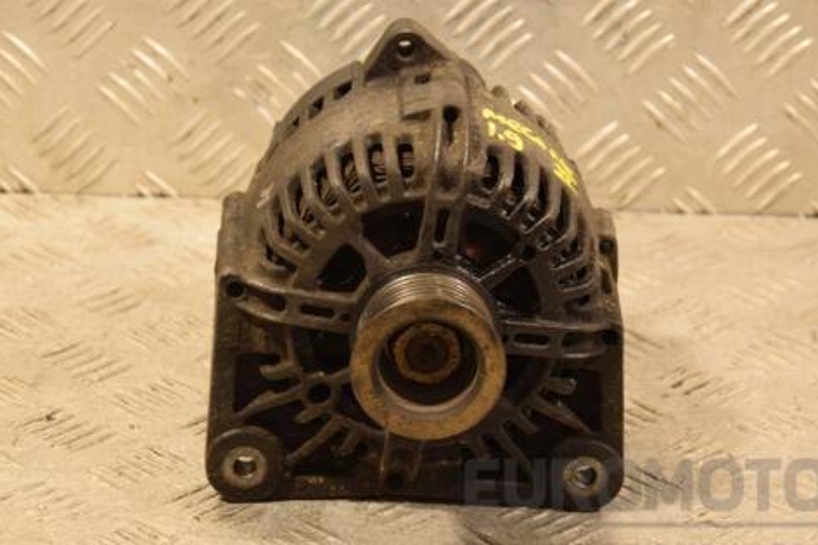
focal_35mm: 143
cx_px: 432
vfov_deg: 9.6
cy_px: 254
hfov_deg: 14.4
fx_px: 3240
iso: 800
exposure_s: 1/100
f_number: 5.3
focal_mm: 75
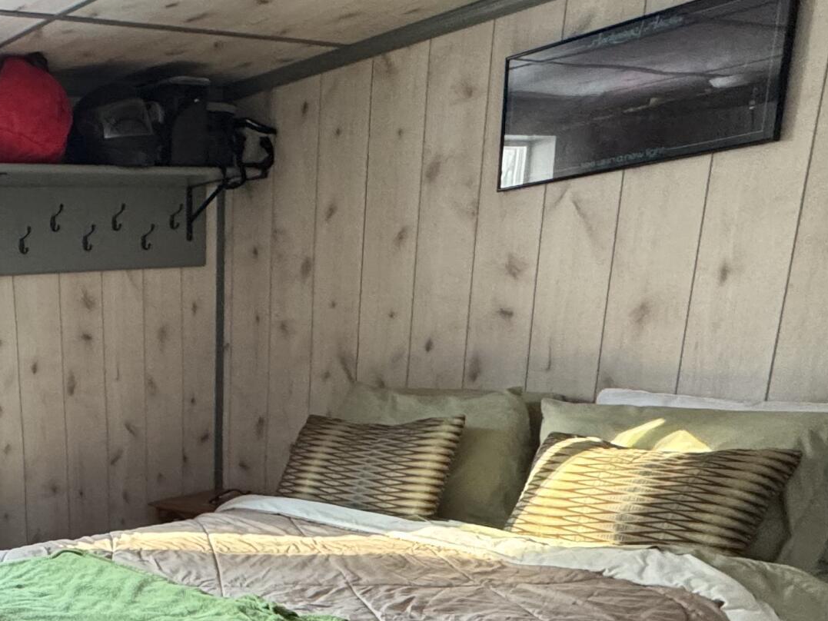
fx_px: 933
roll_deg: +3.4
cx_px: -40
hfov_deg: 40.5
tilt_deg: -18.4
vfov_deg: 33.7
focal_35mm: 39
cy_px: 619
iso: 400
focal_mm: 2.22
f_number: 2.2
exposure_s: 1/60
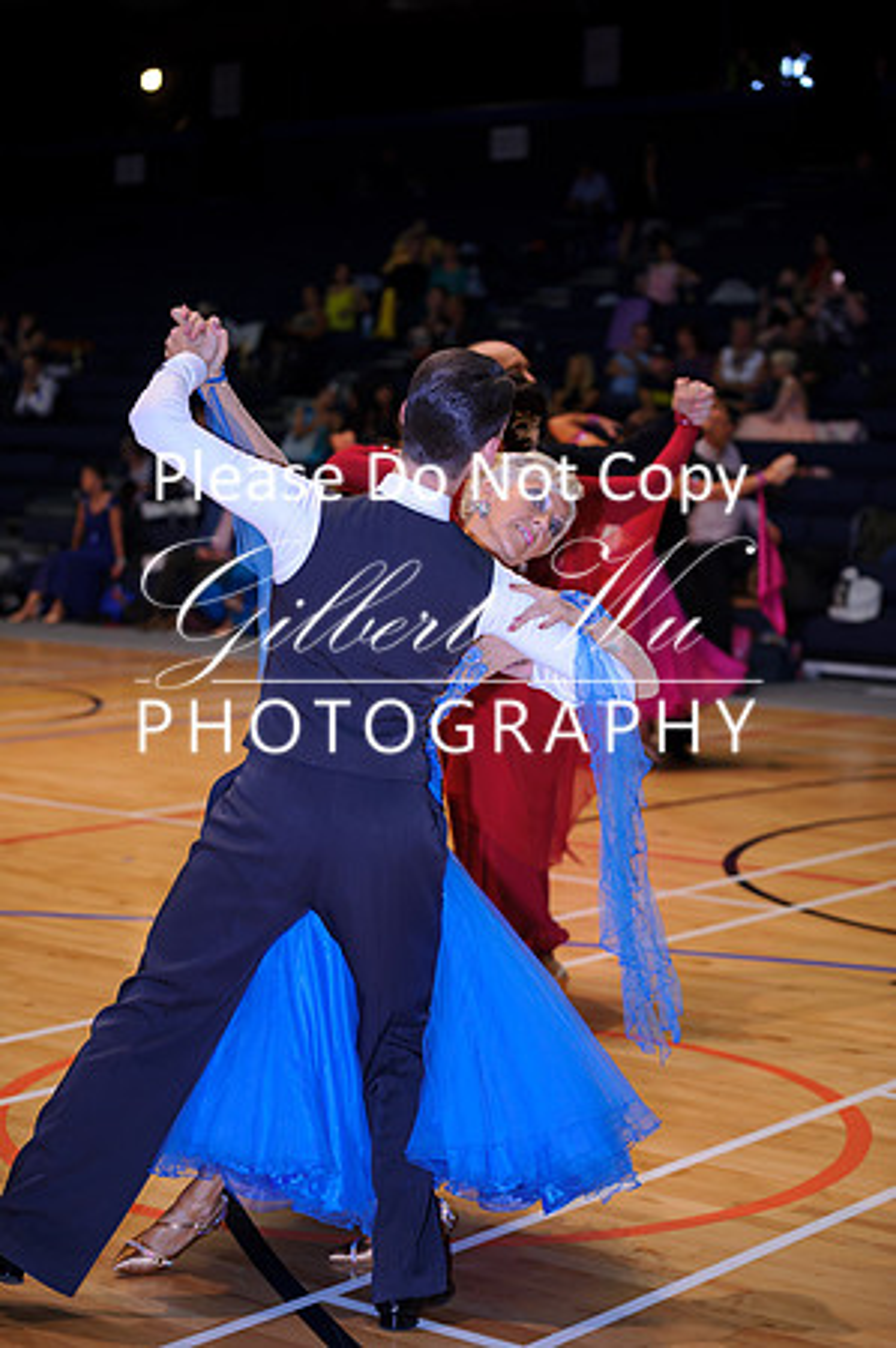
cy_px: 674
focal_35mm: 70
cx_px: 448
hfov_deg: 19.4
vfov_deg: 28.9
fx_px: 2619
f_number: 2.8
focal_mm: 70
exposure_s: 1/250
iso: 800
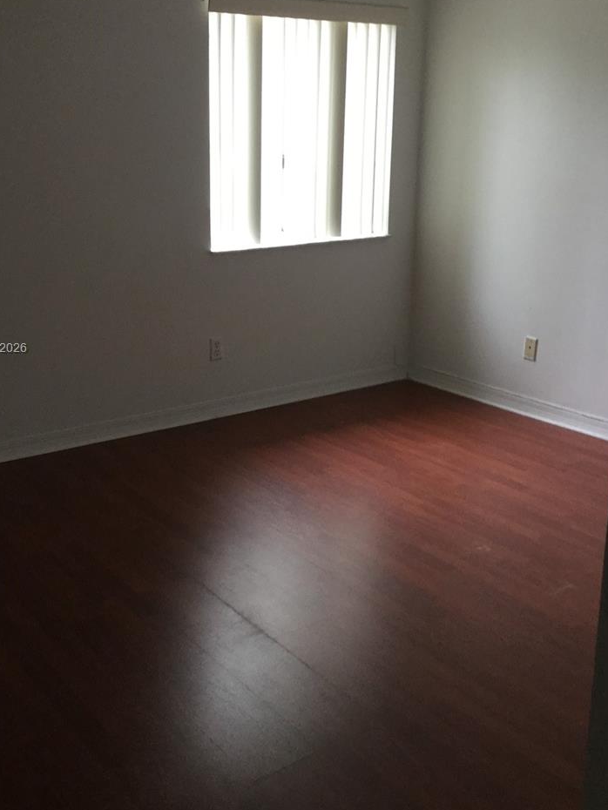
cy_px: 349
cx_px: 258
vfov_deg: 46.7
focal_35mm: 40
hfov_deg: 35.9
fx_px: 936
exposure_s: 1/30
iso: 80
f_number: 2.4
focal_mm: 3.3
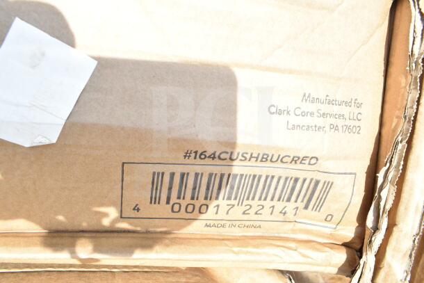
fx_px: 318
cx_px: 212
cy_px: 142
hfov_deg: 67.4
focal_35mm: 27
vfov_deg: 48.0
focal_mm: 18
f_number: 13
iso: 1600
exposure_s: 1/640
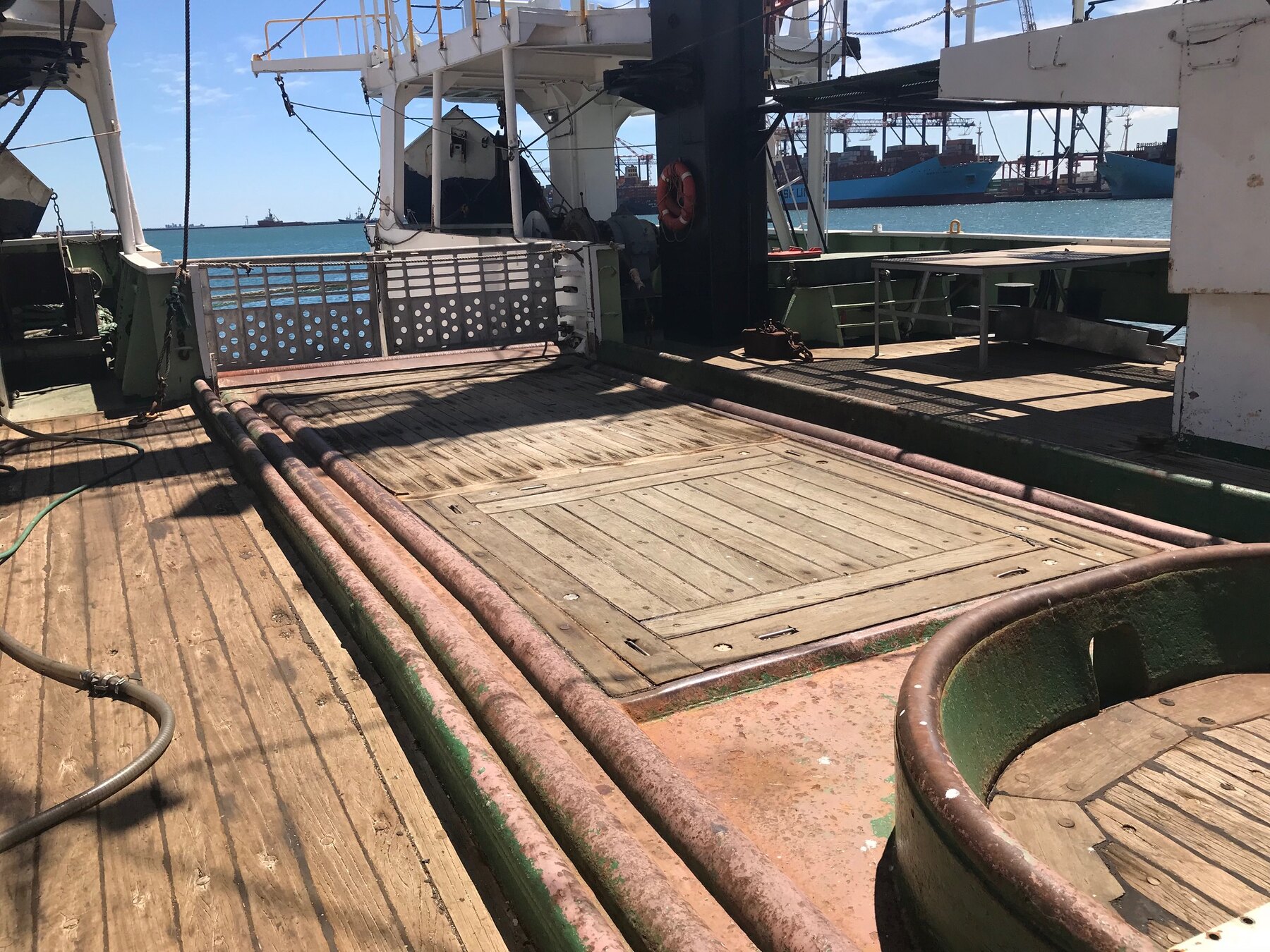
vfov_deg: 49.7
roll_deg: +3.1
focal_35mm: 28
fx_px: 1027
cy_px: 476
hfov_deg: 63.4
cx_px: 635
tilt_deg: -13.4
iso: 20
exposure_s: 1/2660
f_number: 1.8
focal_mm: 3.99
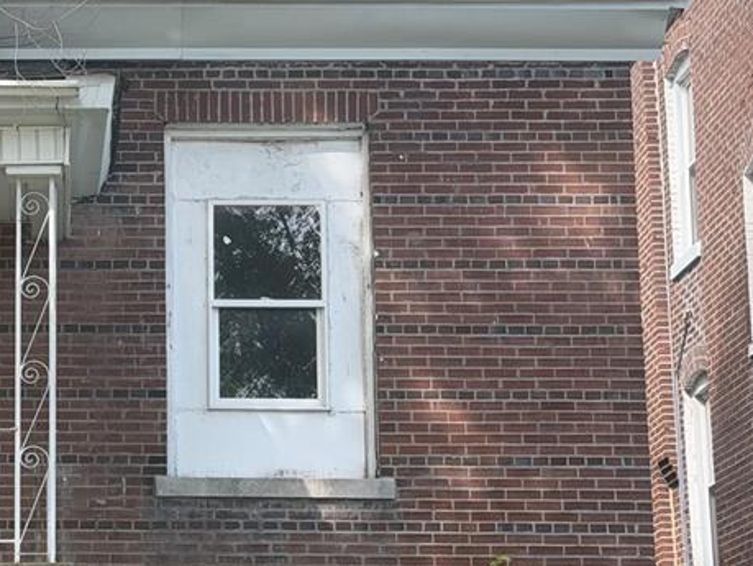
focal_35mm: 107
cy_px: 323
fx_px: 2329
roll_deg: +0.1
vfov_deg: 13.8
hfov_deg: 18.0
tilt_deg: +13.2
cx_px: 61
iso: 80
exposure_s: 1/1116
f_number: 1.78
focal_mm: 6.76
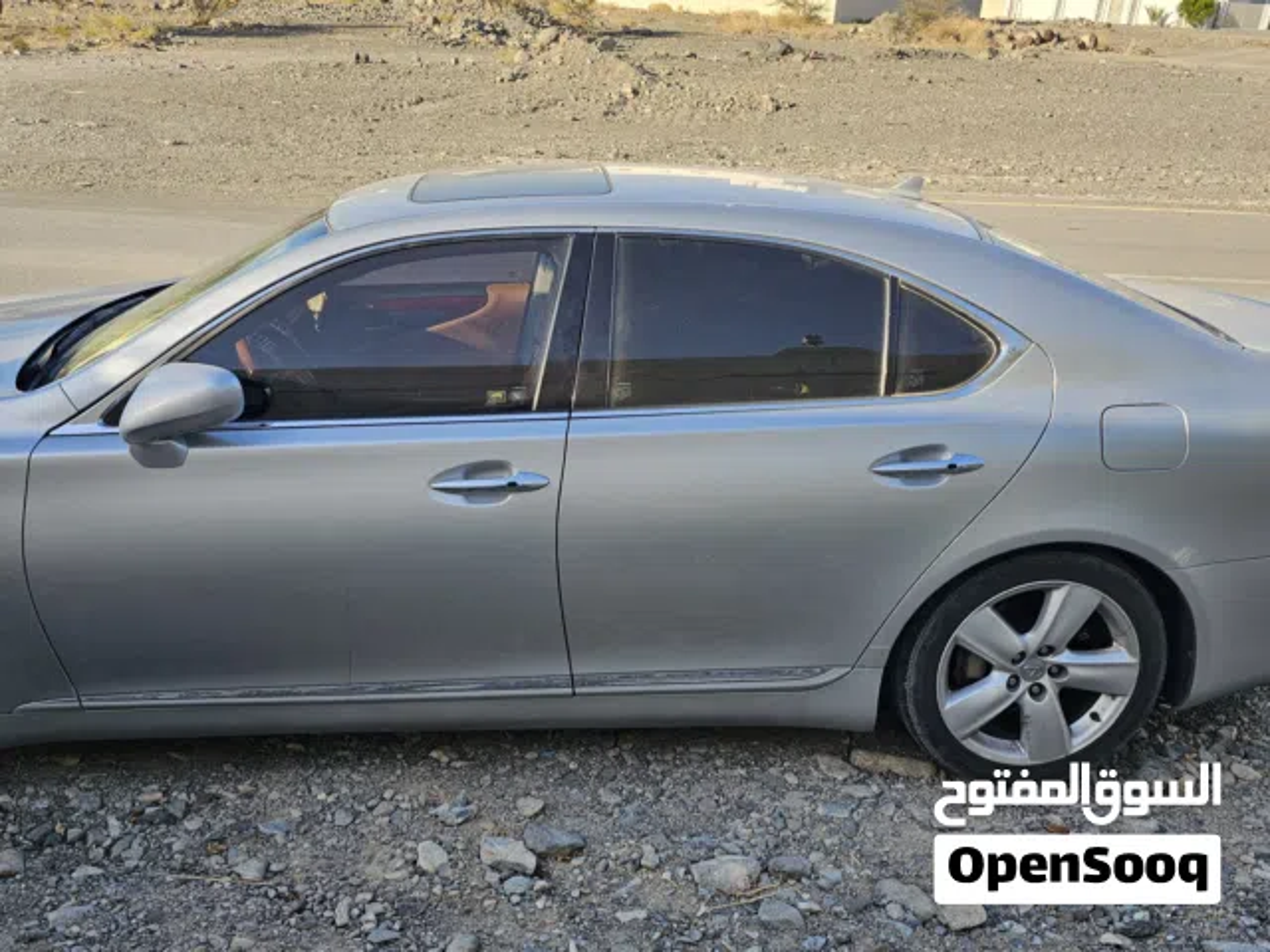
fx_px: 844
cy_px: 476
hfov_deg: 73.9
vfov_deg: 58.9
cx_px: 635
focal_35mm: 23
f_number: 1.7
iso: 10
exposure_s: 1/303
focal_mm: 6.3
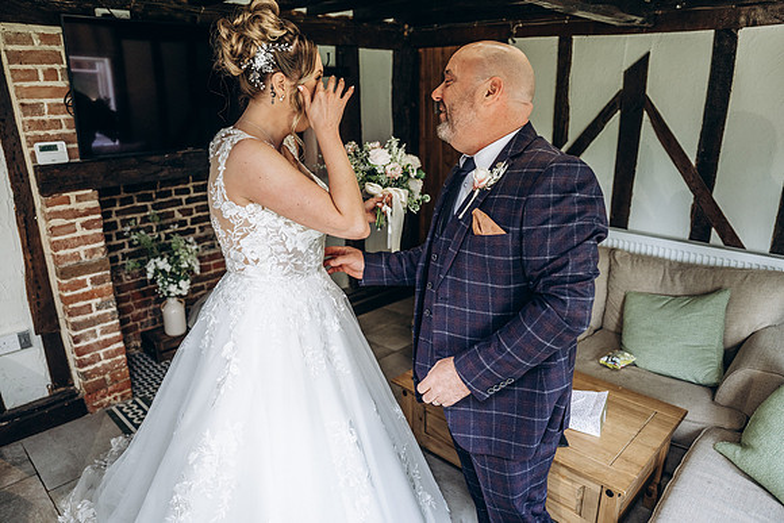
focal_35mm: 24
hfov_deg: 73.7
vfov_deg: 53.2
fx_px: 523
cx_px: 392
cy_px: 262
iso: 800
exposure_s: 1/125
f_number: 2.8
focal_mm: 24
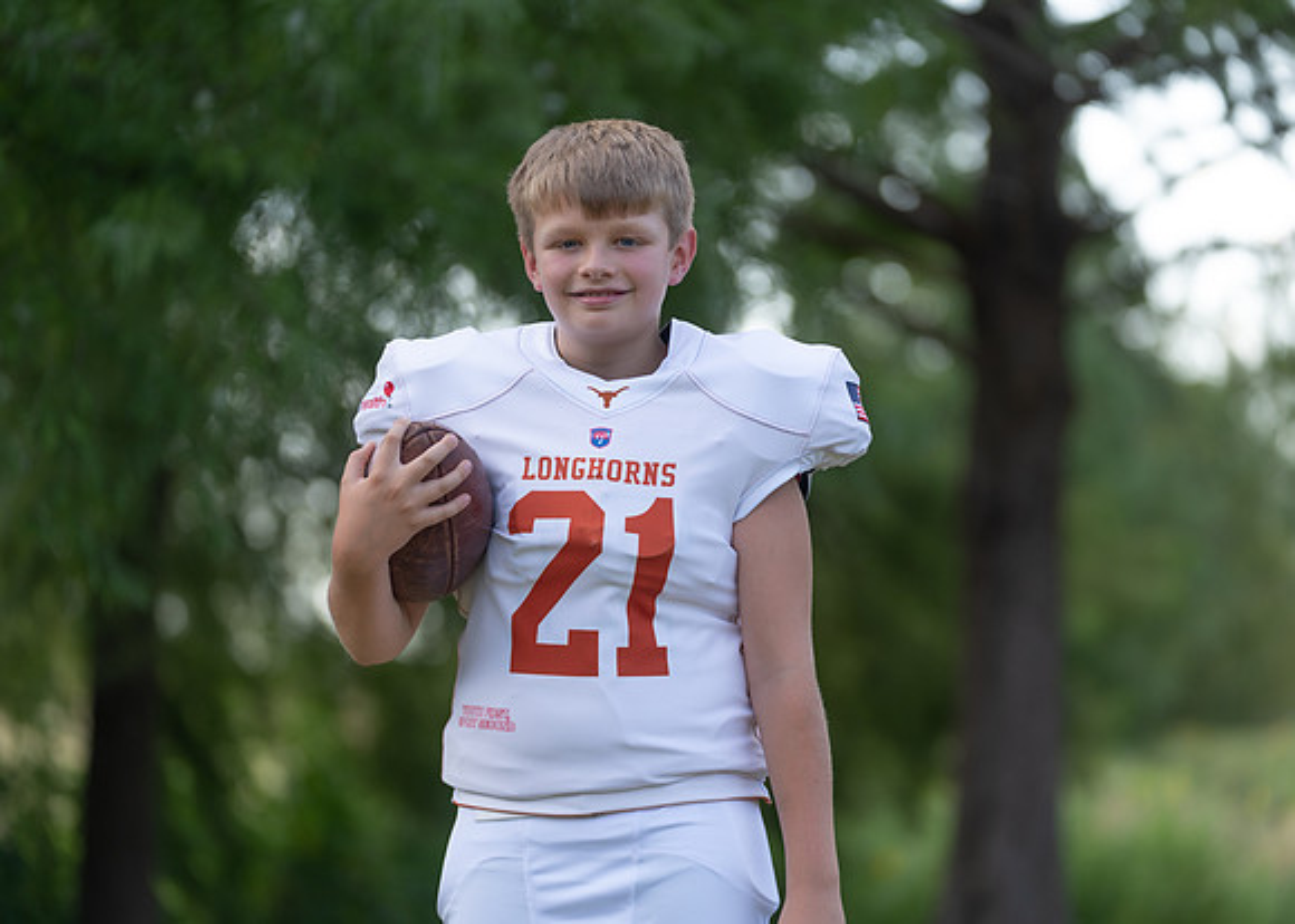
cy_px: 484
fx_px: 5526
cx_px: 658
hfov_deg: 13.4
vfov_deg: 9.6
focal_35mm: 150
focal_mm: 137
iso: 100
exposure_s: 1/400
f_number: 2.8
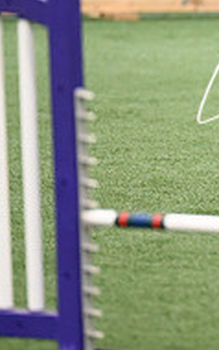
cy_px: 50
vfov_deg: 3.4
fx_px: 5921
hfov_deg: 2.1
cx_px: 388
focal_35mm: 621
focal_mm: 200
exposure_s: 1/1000
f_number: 3.2
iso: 8000
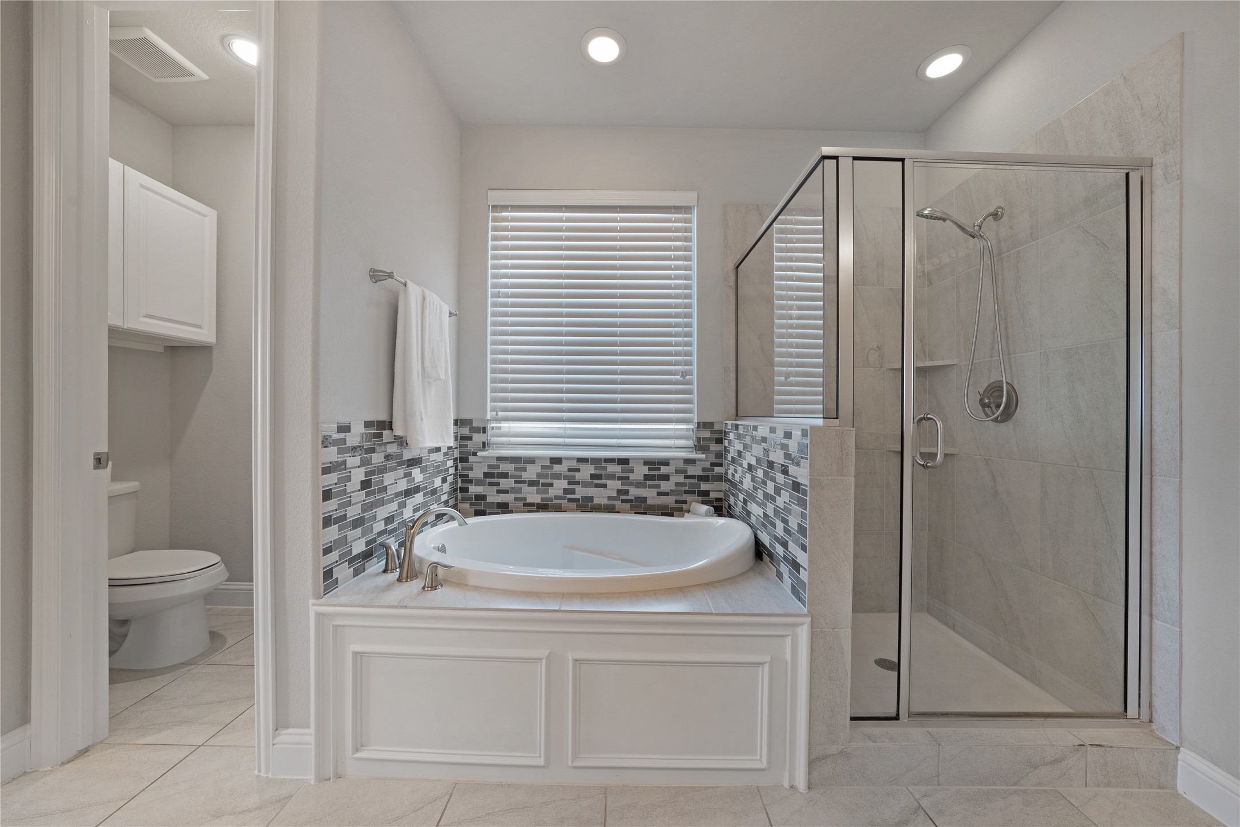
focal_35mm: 12
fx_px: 413
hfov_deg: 112.6
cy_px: 414
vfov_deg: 90.0
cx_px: 620
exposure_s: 1/10
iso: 500
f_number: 9
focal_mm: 12
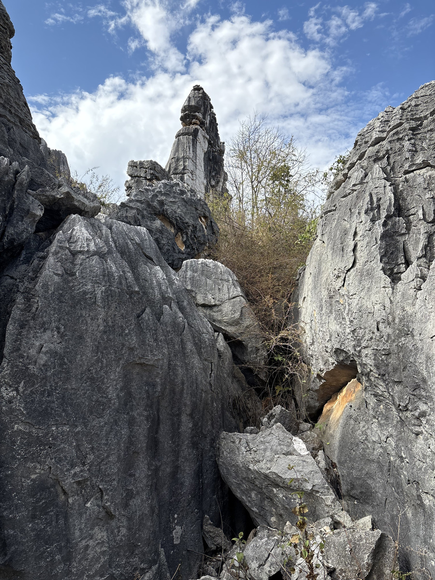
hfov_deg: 53.1
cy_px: 290
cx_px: 218
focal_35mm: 26
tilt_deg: +8.6
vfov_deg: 67.3
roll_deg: +0.3
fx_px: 436
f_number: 1.6
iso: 50
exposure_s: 1/1799
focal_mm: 5.96
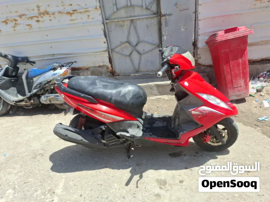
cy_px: 101
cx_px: 135
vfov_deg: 58.9
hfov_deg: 73.9
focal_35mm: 23
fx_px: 179
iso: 50
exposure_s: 1/1439
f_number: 1.8
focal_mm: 5.54
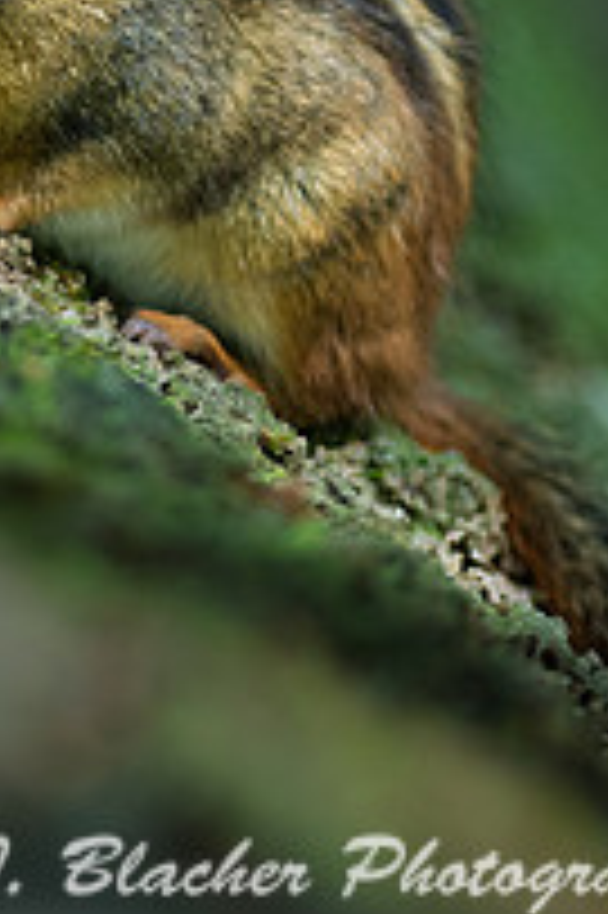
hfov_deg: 1.4
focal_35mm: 997
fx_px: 25299
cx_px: 131
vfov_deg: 2.1
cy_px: -23
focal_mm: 300
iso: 320
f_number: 2.8
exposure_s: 1/200
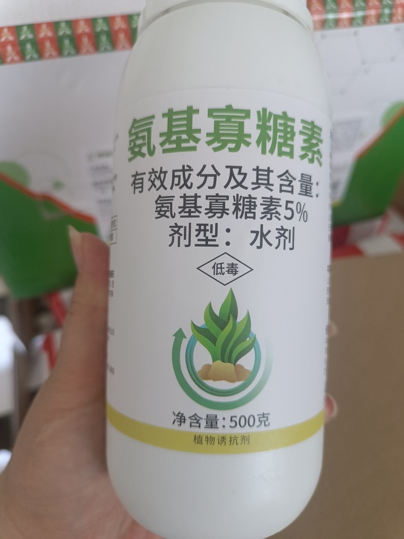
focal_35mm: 23
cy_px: 270
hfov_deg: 58.9
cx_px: 202
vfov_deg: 73.9
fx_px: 358
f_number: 1.88
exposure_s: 1/100
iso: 1089
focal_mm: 5.59
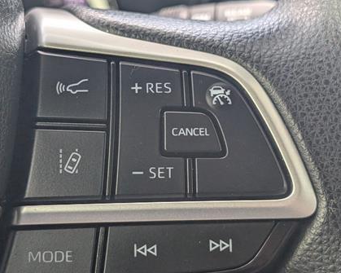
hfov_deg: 26.1
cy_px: 143
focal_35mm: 73
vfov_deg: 21.0
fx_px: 737
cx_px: 155
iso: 80
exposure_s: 1/204
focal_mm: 6.9
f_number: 1.68
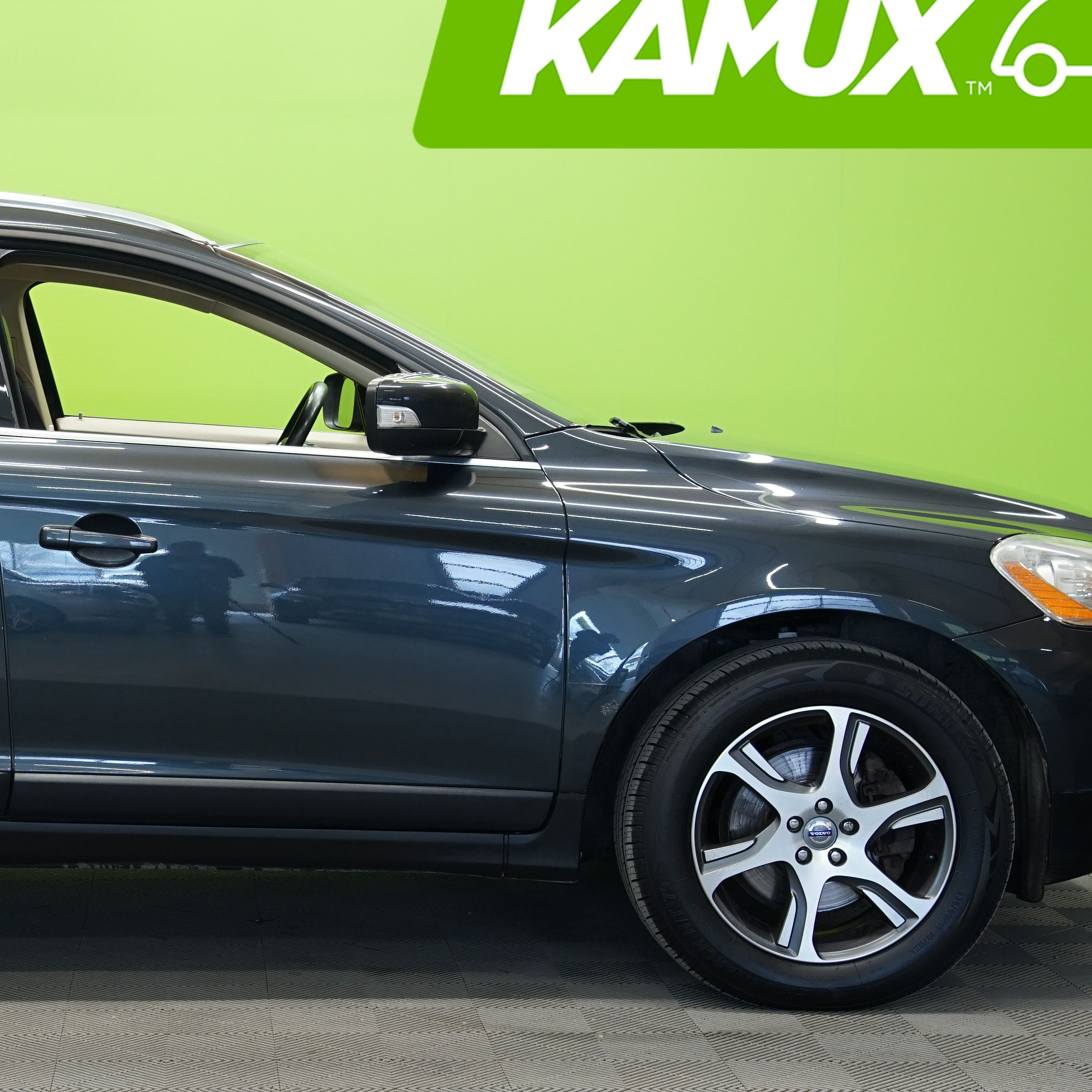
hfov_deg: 22.2
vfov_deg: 22.7
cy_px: 674
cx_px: 106
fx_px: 2712
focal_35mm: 76
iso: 500
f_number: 5
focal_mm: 40
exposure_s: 1/15
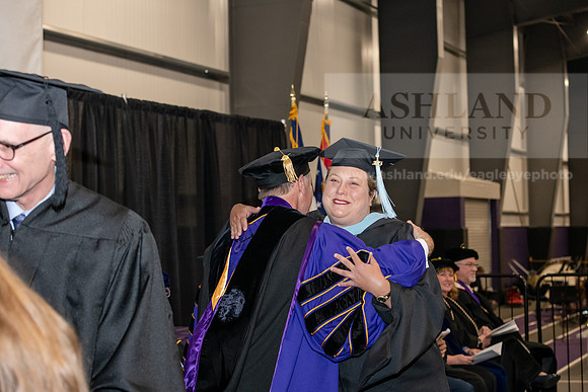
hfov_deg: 28.8
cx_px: 294
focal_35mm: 70
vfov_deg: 19.5
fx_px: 1144
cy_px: 196
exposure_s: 1/200
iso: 2500
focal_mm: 70
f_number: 5.6
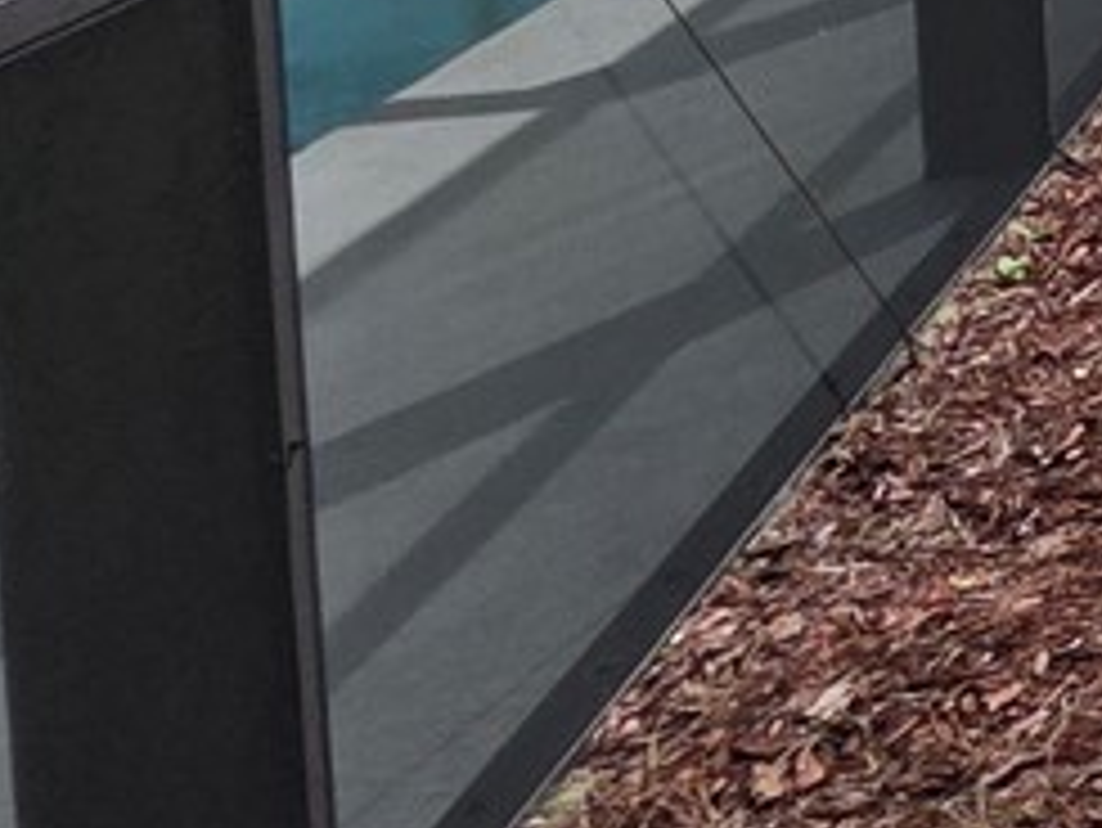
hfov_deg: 11.9
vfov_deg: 15.5
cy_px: -540
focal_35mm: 85
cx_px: 3221
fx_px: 2707
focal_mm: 2.2
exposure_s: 1/4413
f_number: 1.9
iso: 40
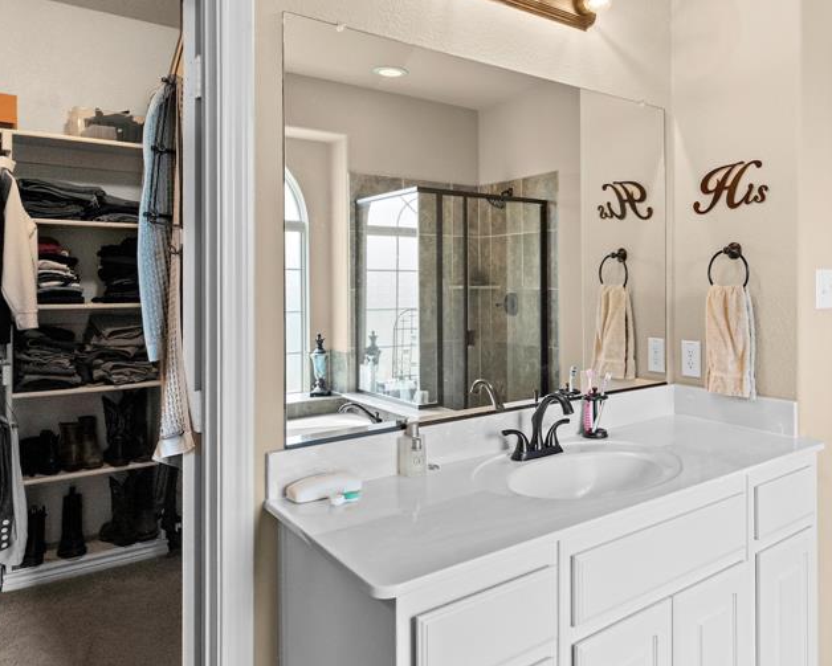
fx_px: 641
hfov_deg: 64.2
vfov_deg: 54.9
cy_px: 314
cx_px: 559
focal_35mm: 26
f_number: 9
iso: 4000
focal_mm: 17
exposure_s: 1/50
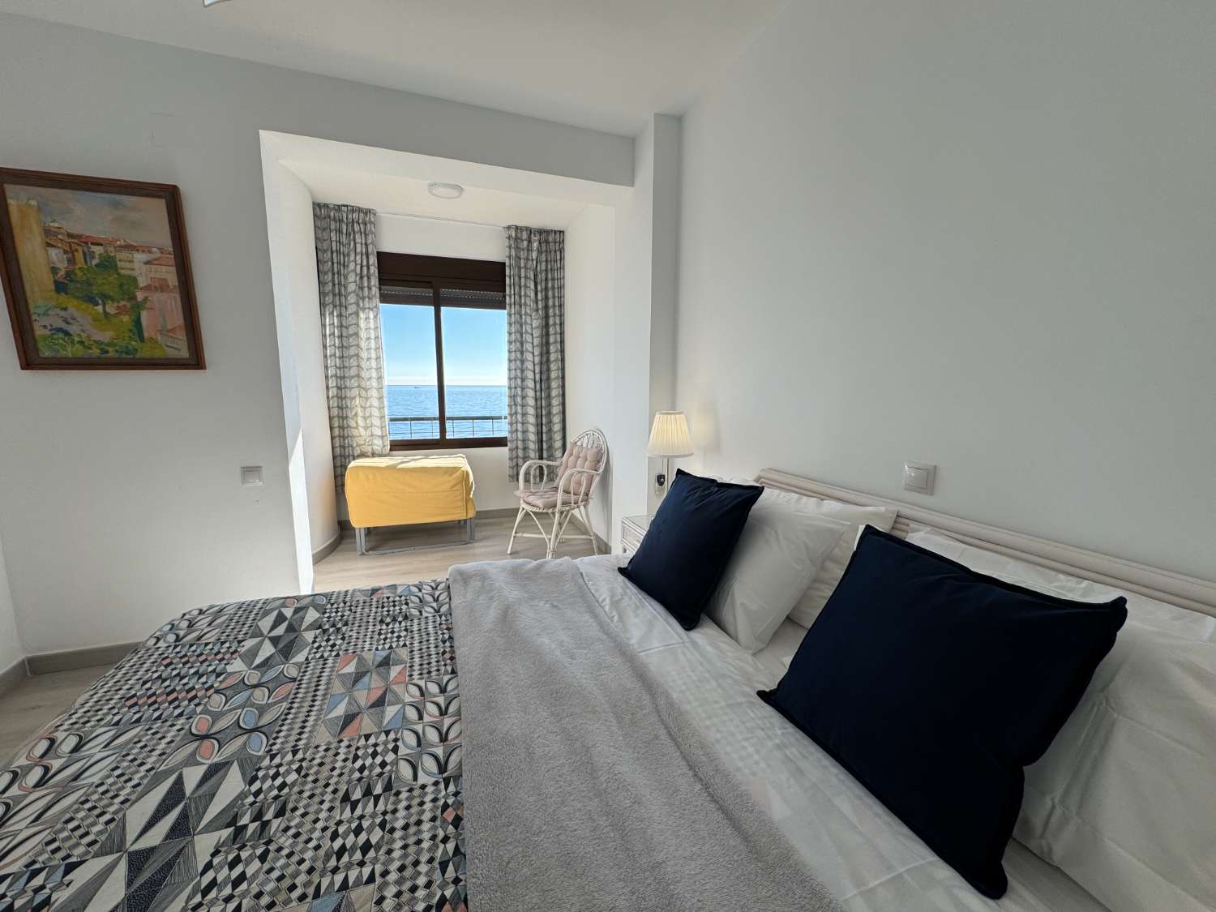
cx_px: 608
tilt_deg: -8.5
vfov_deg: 85.7
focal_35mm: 14
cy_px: 456
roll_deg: -0.7
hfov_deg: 102.1
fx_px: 492
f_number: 2.2
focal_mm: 2.22
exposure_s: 1/459
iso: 40
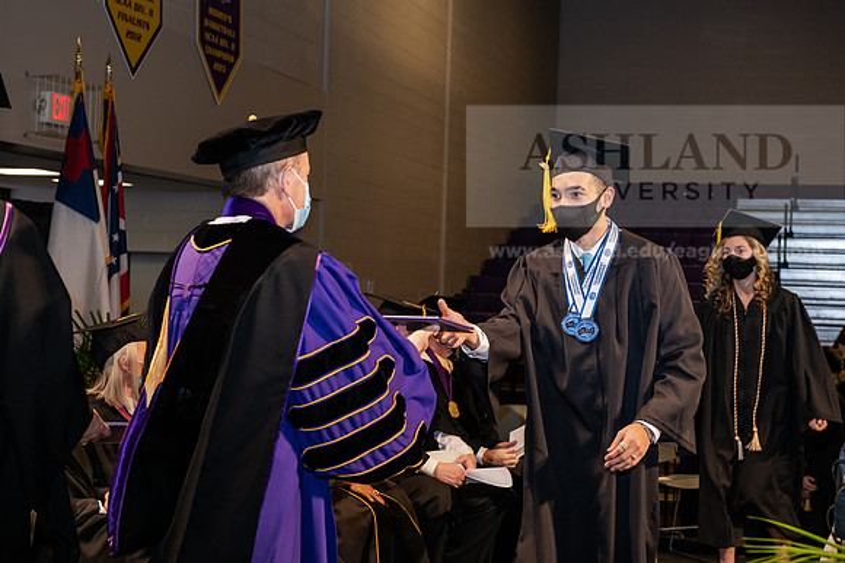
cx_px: 422
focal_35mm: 62
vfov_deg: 21.9
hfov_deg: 32.4
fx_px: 1456
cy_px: 282
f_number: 6.3
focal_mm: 62
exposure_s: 1/200
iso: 1600
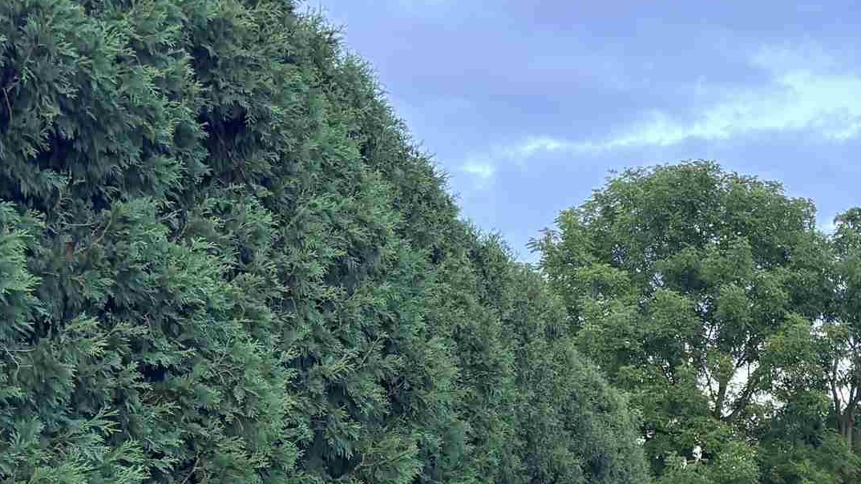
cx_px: 1028
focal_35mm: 81
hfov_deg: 23.9
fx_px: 1849
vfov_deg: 14.0
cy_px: 710
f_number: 1.6
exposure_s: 1/183
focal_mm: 5.96
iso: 100
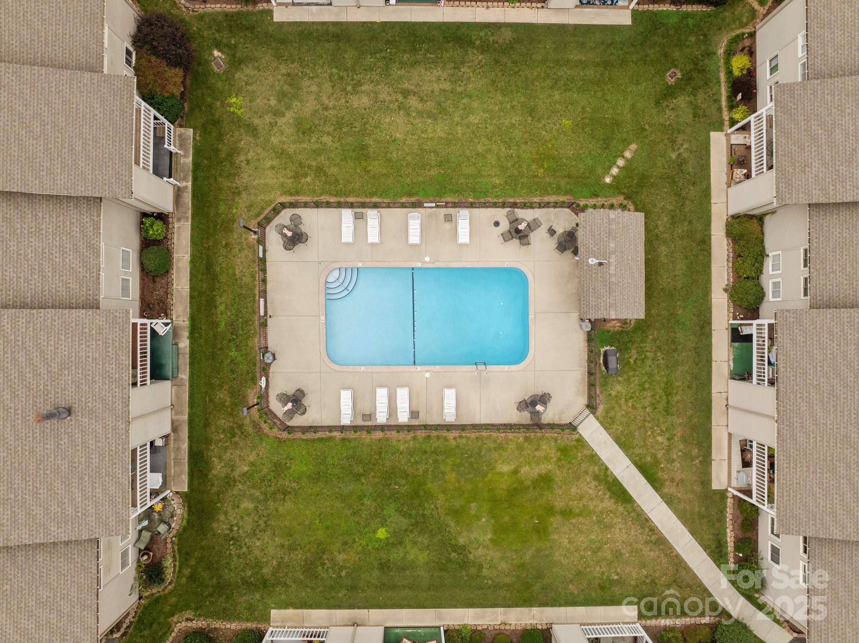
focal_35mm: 24
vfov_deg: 56.8
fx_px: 595
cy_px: 322
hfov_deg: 71.6
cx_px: 430
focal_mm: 12.29
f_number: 2.8
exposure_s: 1/60
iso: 100
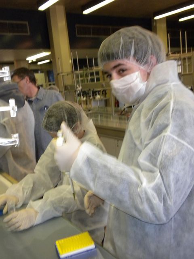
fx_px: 276
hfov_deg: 38.7
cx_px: 97
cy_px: 130
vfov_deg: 50.1
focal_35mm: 37
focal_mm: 6.6
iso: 400
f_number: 3.5
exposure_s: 1/30
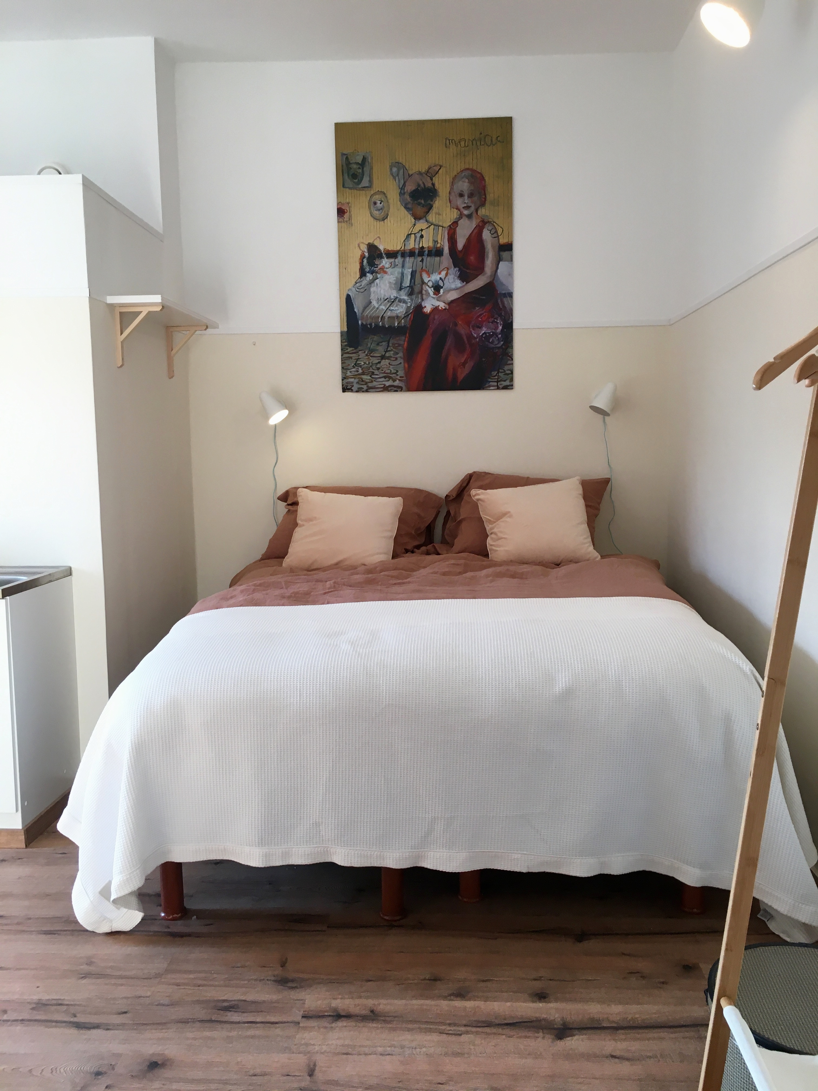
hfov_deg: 48.2
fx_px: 914
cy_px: 546
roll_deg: +0.9
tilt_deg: -5.1
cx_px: 409
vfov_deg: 61.7
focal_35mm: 29
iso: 32
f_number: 2.2
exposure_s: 1/33
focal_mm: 4.15
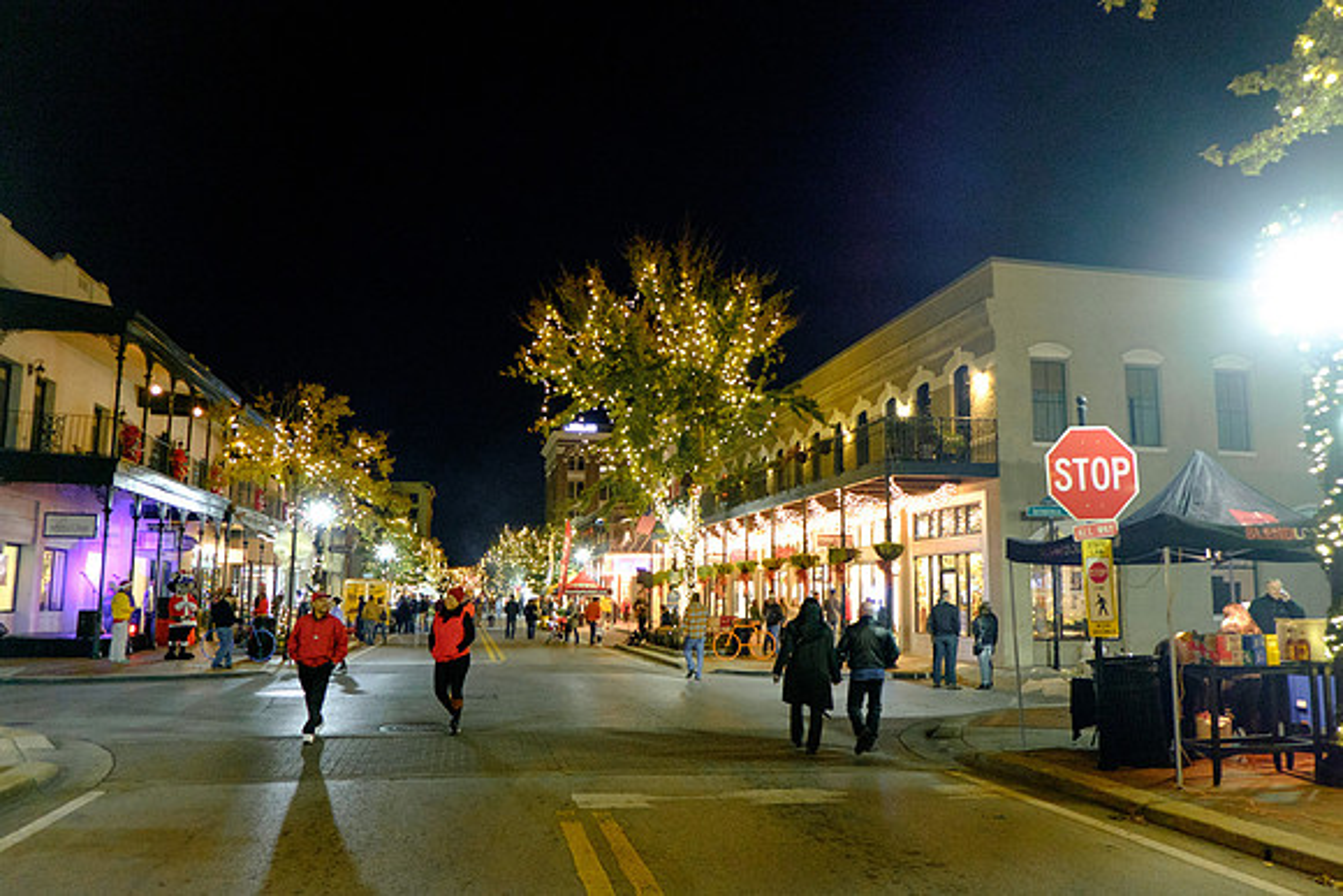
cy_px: 448
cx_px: 672
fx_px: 1007
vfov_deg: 48.0
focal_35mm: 27
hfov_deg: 67.4
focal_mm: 18
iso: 2500
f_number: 2.8
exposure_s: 1/30
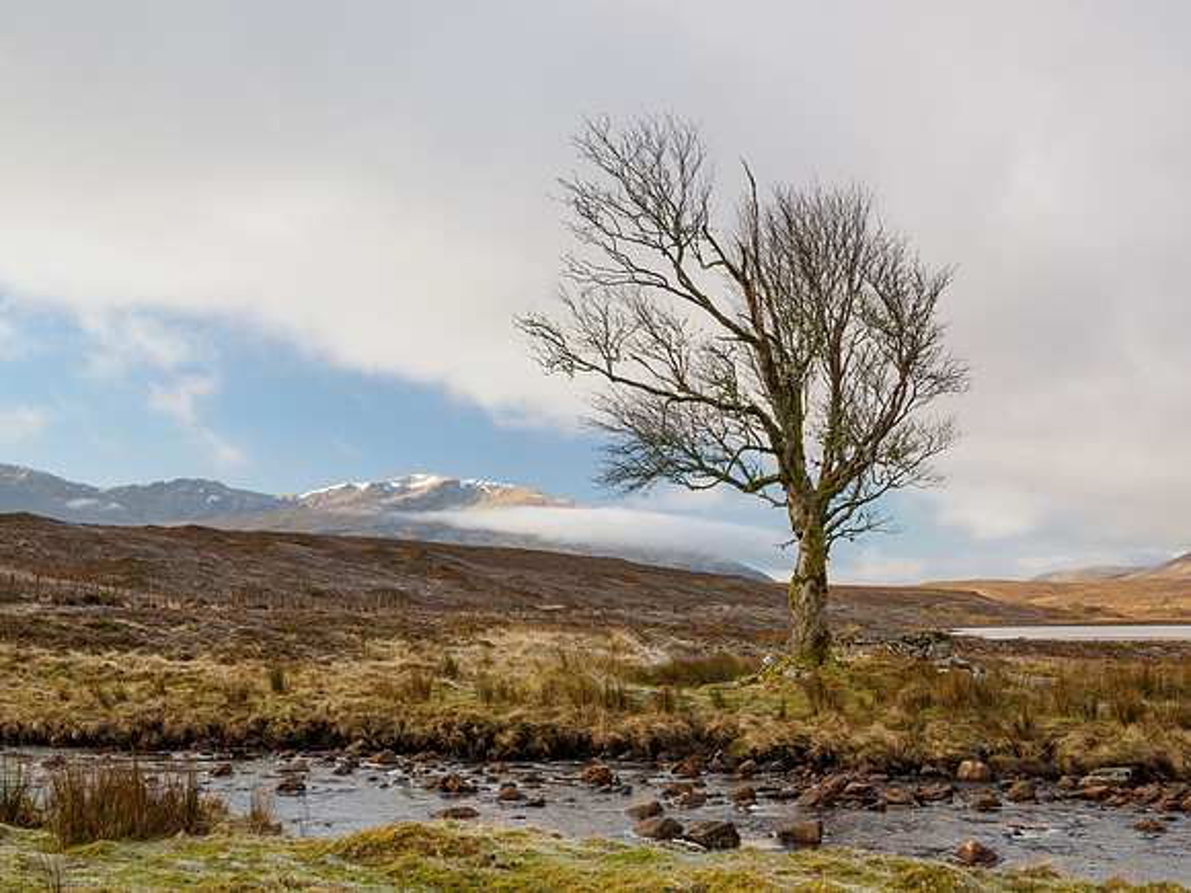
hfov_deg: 47.5
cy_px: 462
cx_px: 616
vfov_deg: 36.5
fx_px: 1353
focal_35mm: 39
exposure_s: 1/100
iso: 200
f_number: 7.1
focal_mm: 19
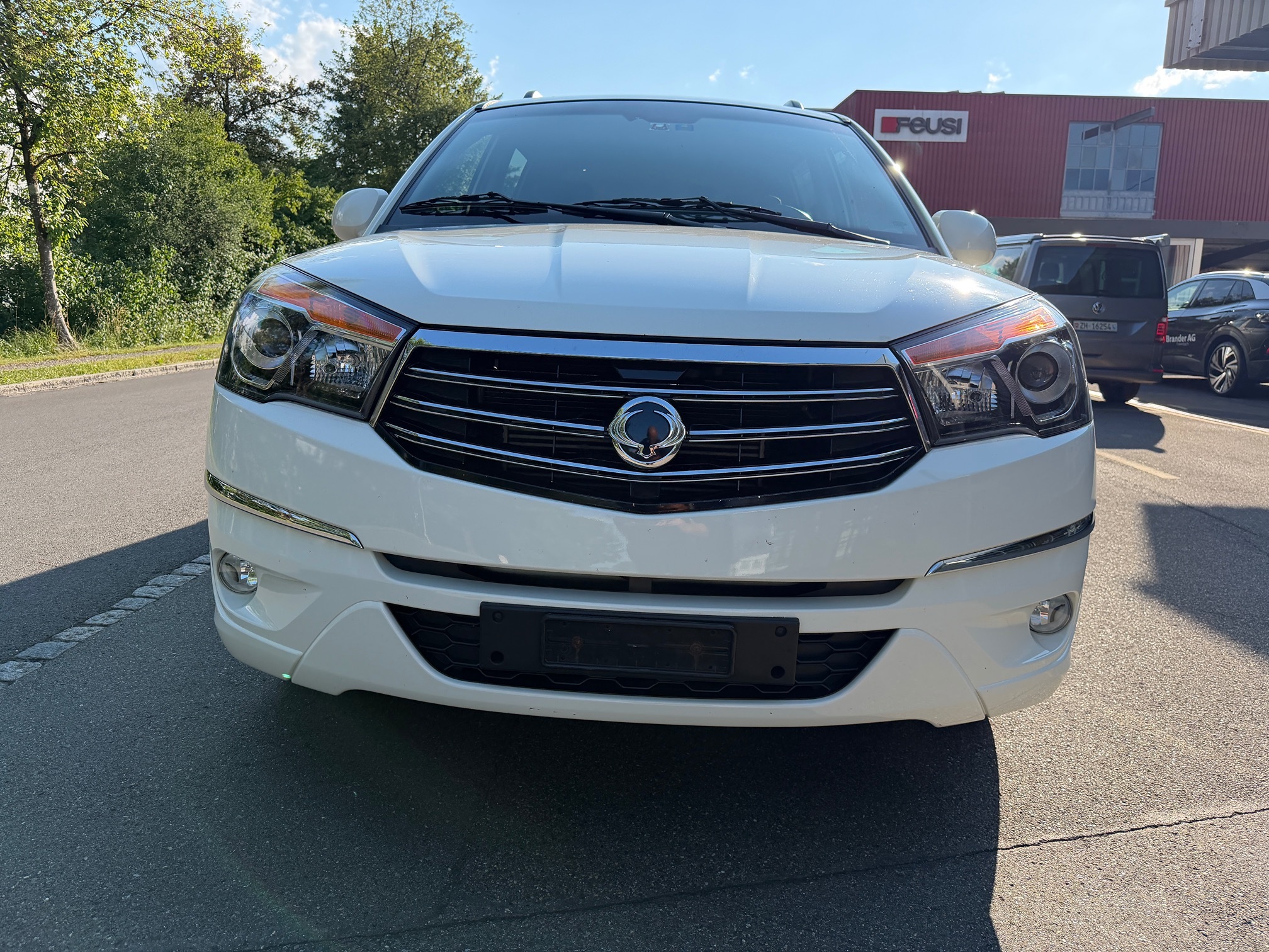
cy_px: 476
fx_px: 880
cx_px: 634
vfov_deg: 56.8
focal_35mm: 24
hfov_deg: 71.6
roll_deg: -0.9
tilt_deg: -12.0
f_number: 1.78
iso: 100
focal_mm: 6.76
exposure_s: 1/2703
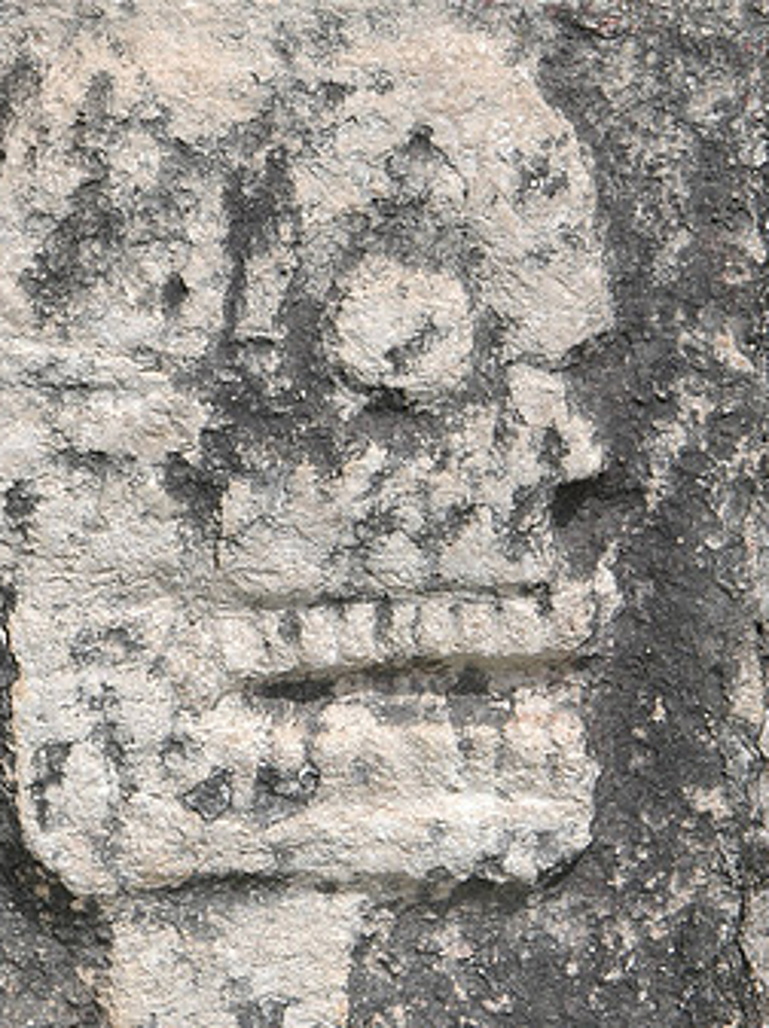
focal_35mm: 149
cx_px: -107
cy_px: 467
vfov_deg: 13.3
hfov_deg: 9.8
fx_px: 4422
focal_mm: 60
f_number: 11
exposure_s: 1/500
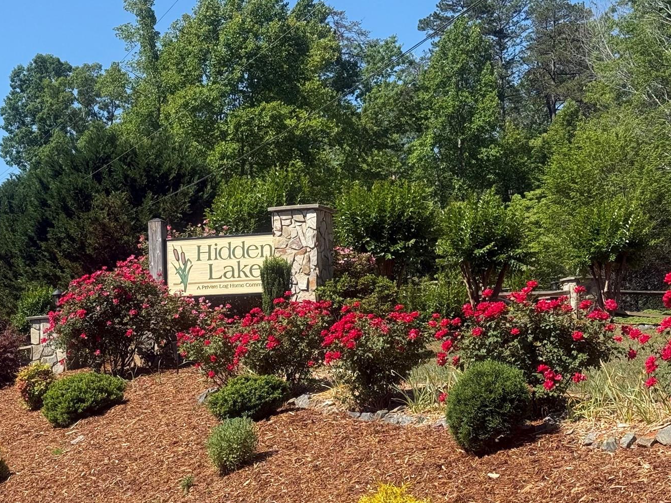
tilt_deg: +3.8
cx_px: 321
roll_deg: +2.4
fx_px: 1434
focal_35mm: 74
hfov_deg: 26.3
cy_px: 290
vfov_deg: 19.9
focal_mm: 6.76
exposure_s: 1/2667
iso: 64
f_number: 1.78
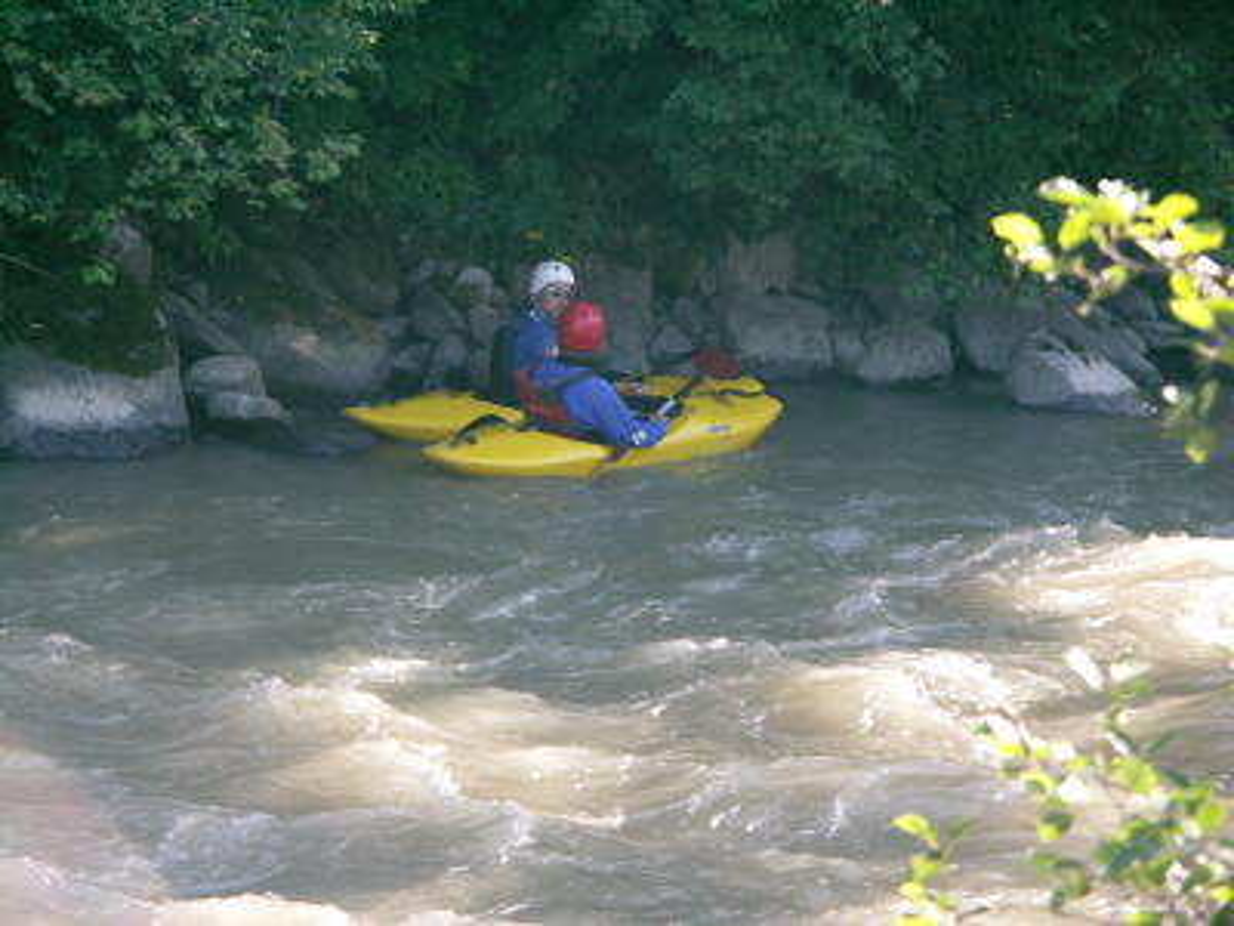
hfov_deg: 9.9
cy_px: 463
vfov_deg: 7.4
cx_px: 617
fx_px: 7130
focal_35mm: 200
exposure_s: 1/200
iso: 200
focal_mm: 50.8
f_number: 3.5
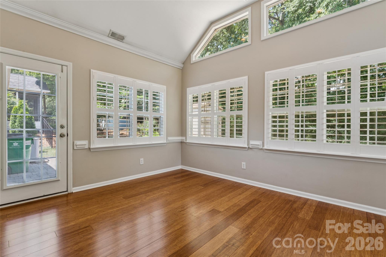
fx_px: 177
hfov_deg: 95.0
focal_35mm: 16
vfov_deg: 72.0
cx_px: 193
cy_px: 128
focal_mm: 16.5
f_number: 13
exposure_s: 1/5
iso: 100
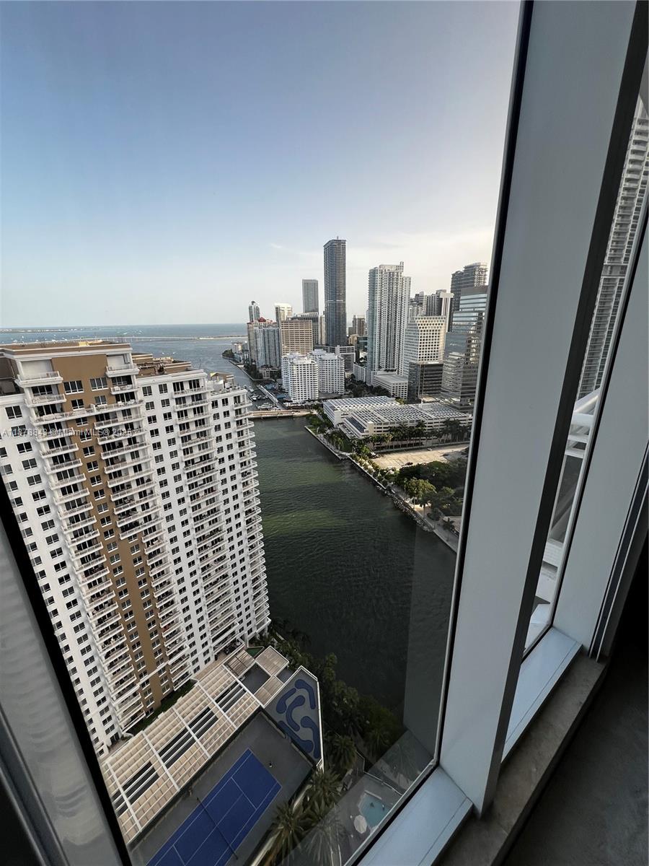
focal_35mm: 13
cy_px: 433
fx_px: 325
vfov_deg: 106.2
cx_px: 324
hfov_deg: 89.9
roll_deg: +1.5
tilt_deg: -17.5
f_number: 1.8
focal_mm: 1.57
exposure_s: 1/261
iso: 32
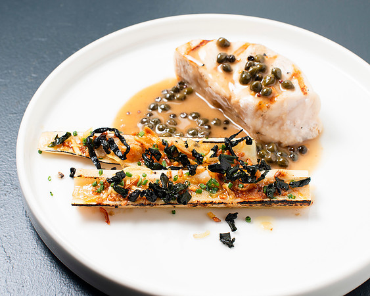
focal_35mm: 60
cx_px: 180
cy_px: 148
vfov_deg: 25.5
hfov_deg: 31.7
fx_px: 652
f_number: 8
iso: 200
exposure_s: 1/200
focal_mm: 50
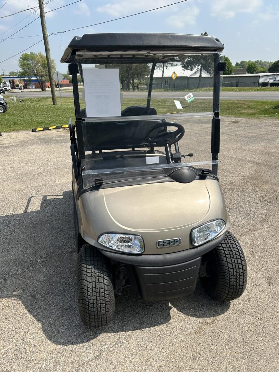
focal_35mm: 26
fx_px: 279
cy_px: 186
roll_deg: -1.3
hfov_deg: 53.1
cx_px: 140
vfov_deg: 67.3
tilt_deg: -21.9
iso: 50
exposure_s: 1/3968
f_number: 1.5
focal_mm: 5.7
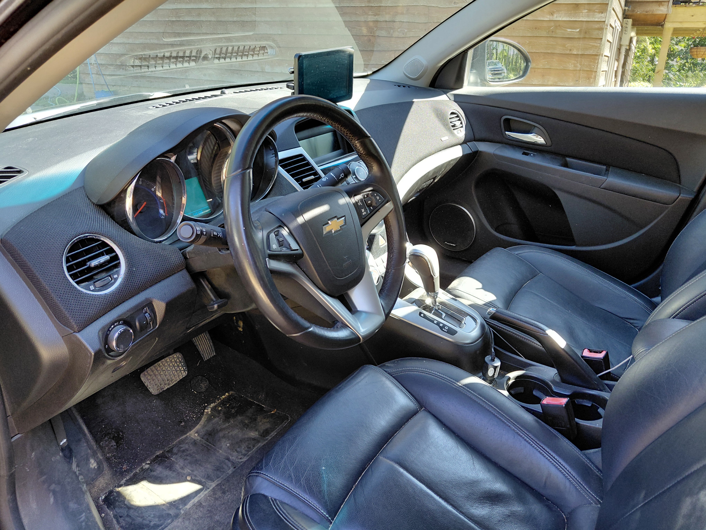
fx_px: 510
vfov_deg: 54.9
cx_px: 353
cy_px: 265
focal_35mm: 25
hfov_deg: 69.4
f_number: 1.8
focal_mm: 4.69
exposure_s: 1/120
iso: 100
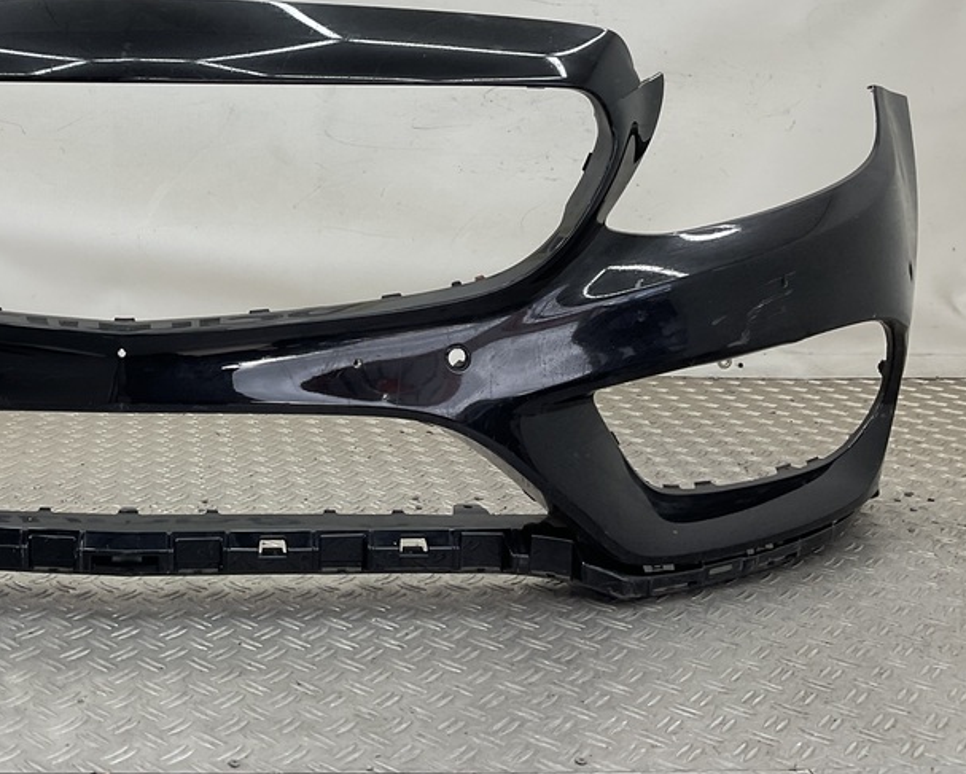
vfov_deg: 31.6
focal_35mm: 47
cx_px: 185
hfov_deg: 38.0
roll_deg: -1.4
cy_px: 204
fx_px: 1344
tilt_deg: -7.5
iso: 20
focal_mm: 3
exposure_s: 1/120
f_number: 1.8
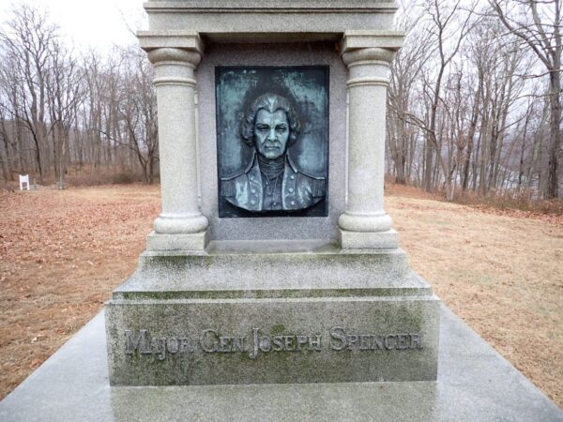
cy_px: 211
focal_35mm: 25
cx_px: 282
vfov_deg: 54.9
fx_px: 407
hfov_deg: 69.4
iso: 160
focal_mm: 4.5
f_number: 2
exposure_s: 1/125
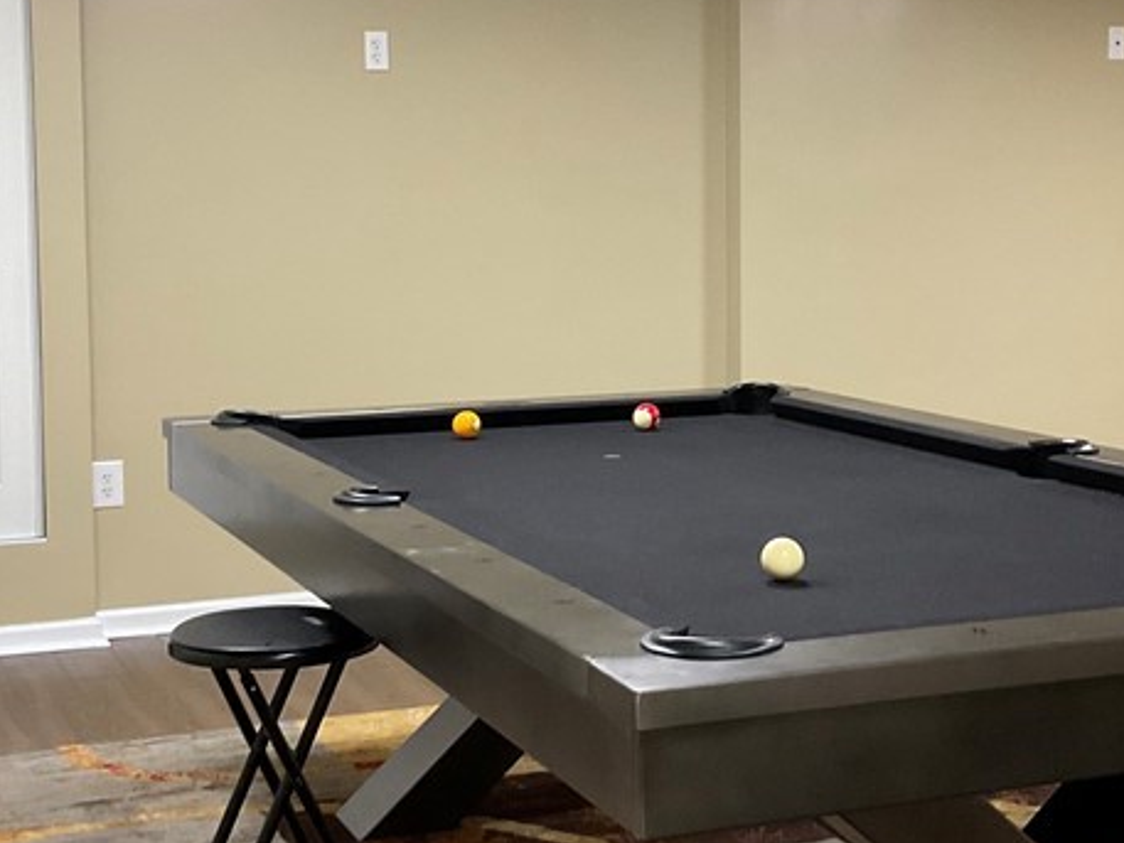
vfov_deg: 22.6
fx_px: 2111
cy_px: 356
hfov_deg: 29.8
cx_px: 659
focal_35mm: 65
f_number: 1.8
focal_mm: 3
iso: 160
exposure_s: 1/60
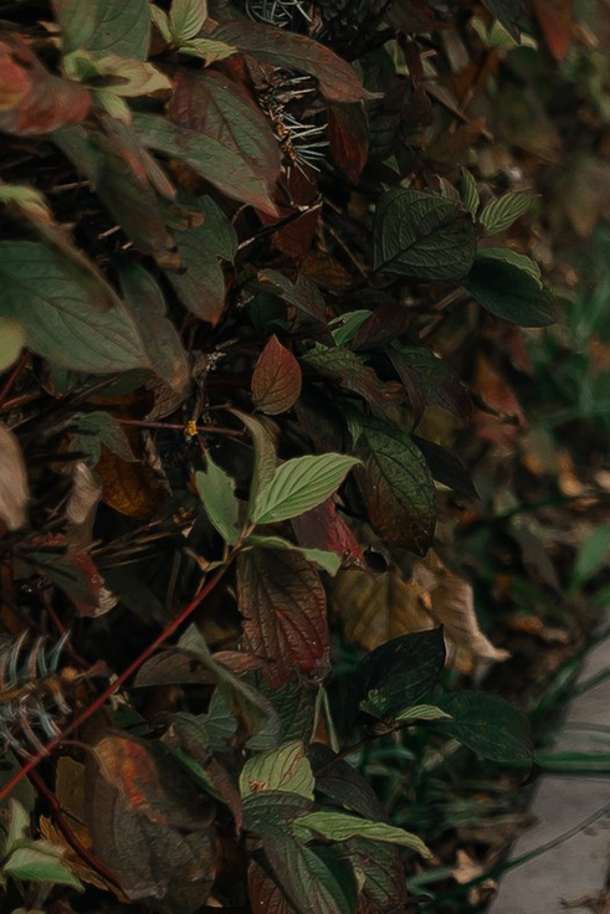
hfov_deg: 4.4
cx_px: 1058
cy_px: -415
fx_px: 7951
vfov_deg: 6.5
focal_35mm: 313
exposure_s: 1/200
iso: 100
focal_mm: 60
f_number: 2.8
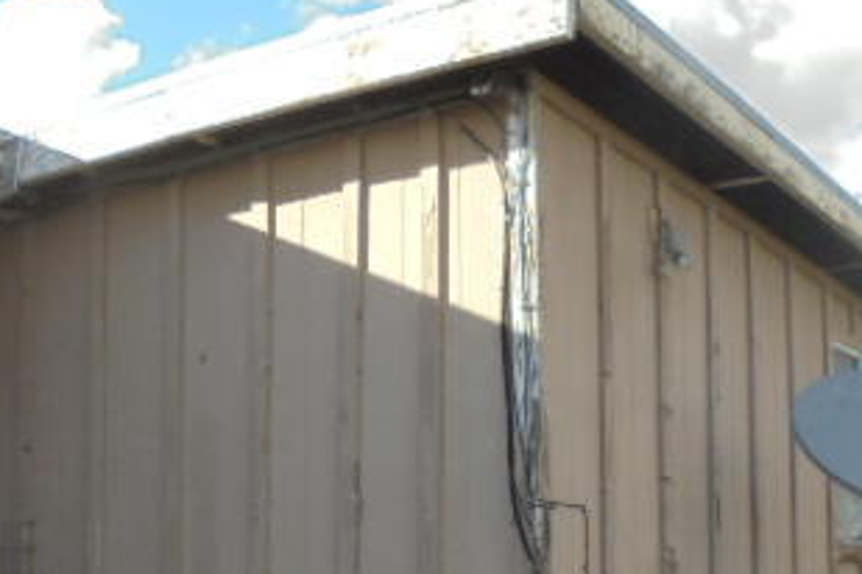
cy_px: 454
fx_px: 1341
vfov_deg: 23.8
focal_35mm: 56
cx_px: 393
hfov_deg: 35.6
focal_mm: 4.6
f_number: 3.5
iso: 100
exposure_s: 1/400
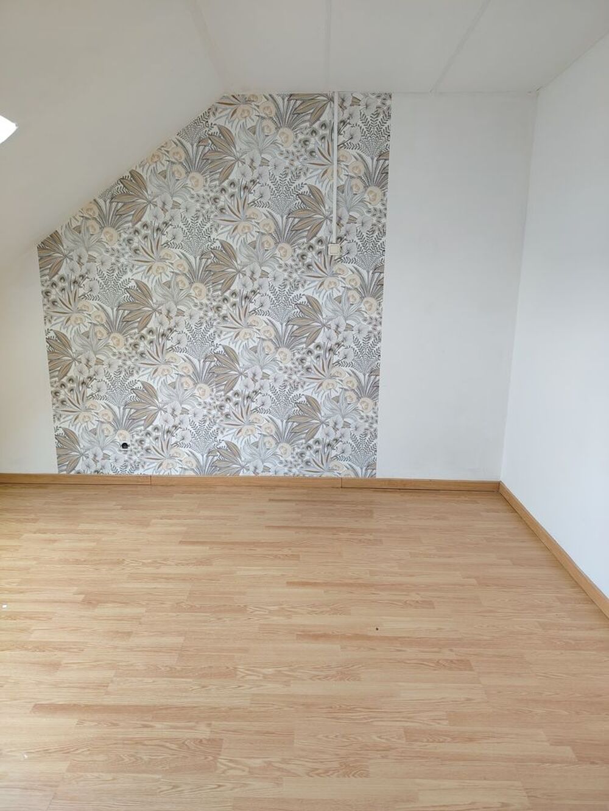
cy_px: 406
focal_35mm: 24
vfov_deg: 71.6
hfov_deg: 56.8
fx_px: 563
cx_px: 304
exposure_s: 1/30
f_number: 1.75
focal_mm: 5.25
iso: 350
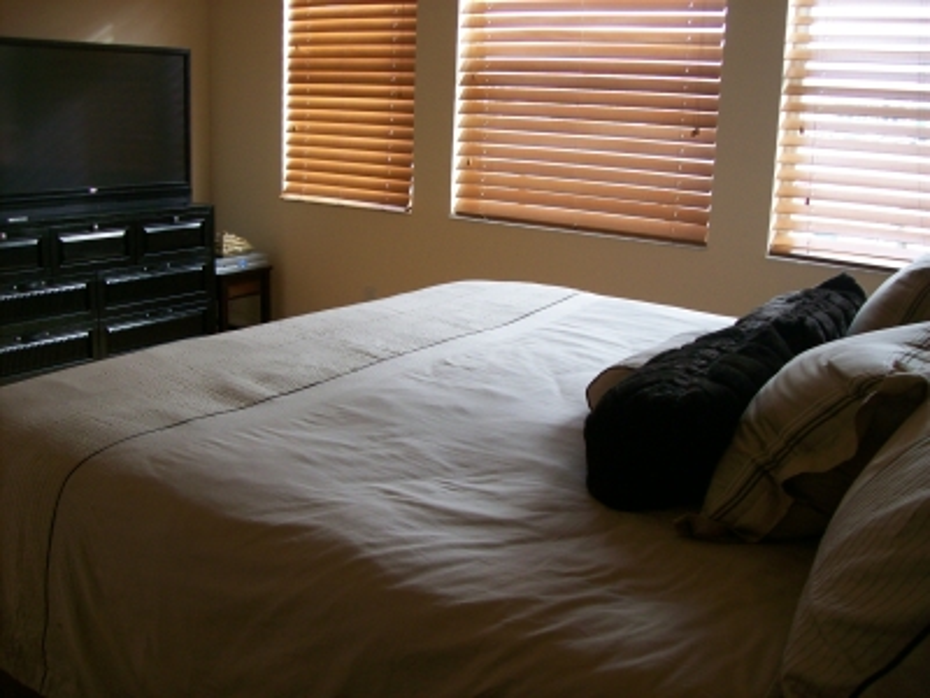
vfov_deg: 39.7
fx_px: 967
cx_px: 465
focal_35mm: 36
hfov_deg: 51.4
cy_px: 349
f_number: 2.7
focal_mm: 6
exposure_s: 1/64
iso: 98
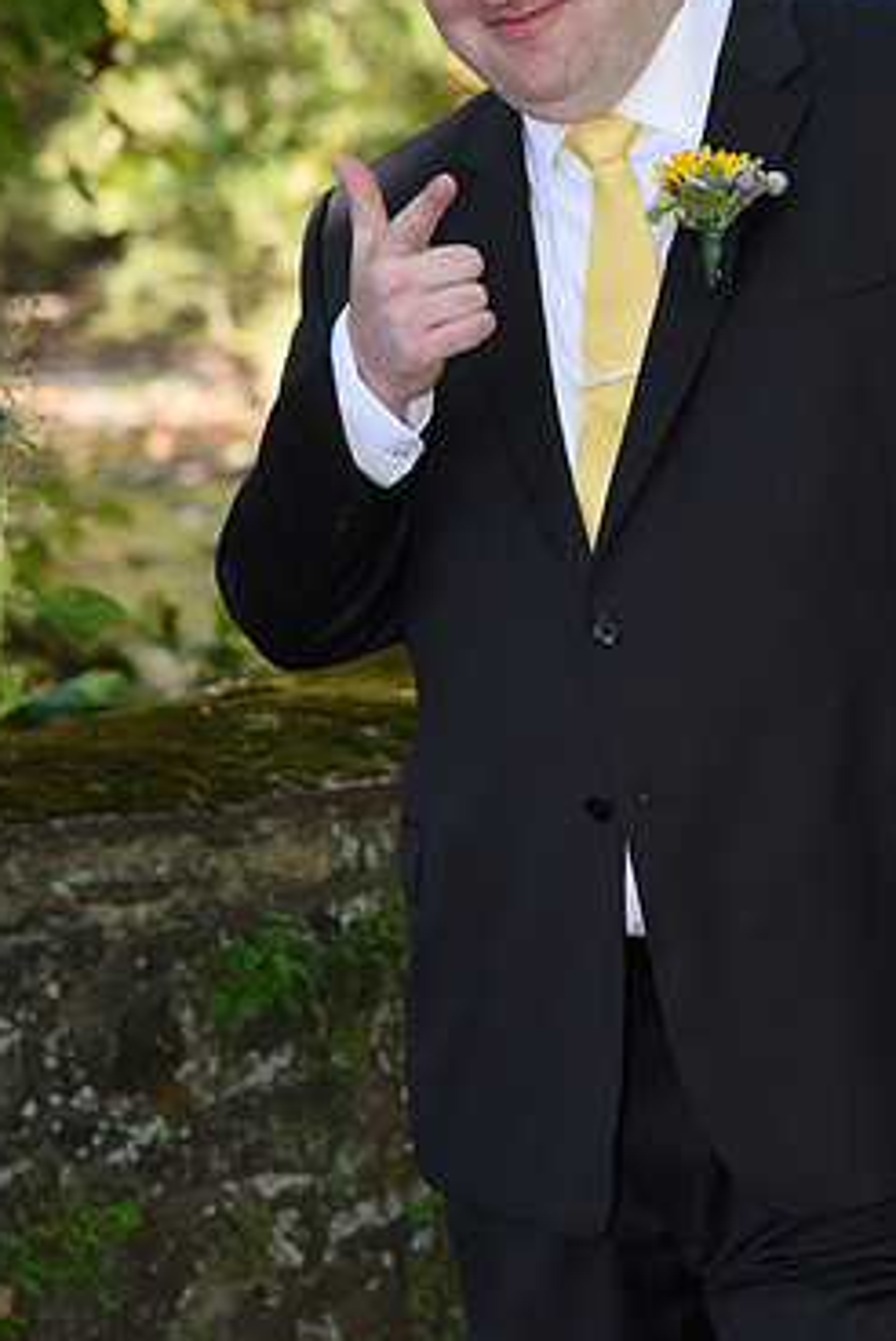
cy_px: 452
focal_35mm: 189
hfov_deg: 7.3
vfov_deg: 10.9
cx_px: 687
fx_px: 7042
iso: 640
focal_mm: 120
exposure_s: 1/200
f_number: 5.6
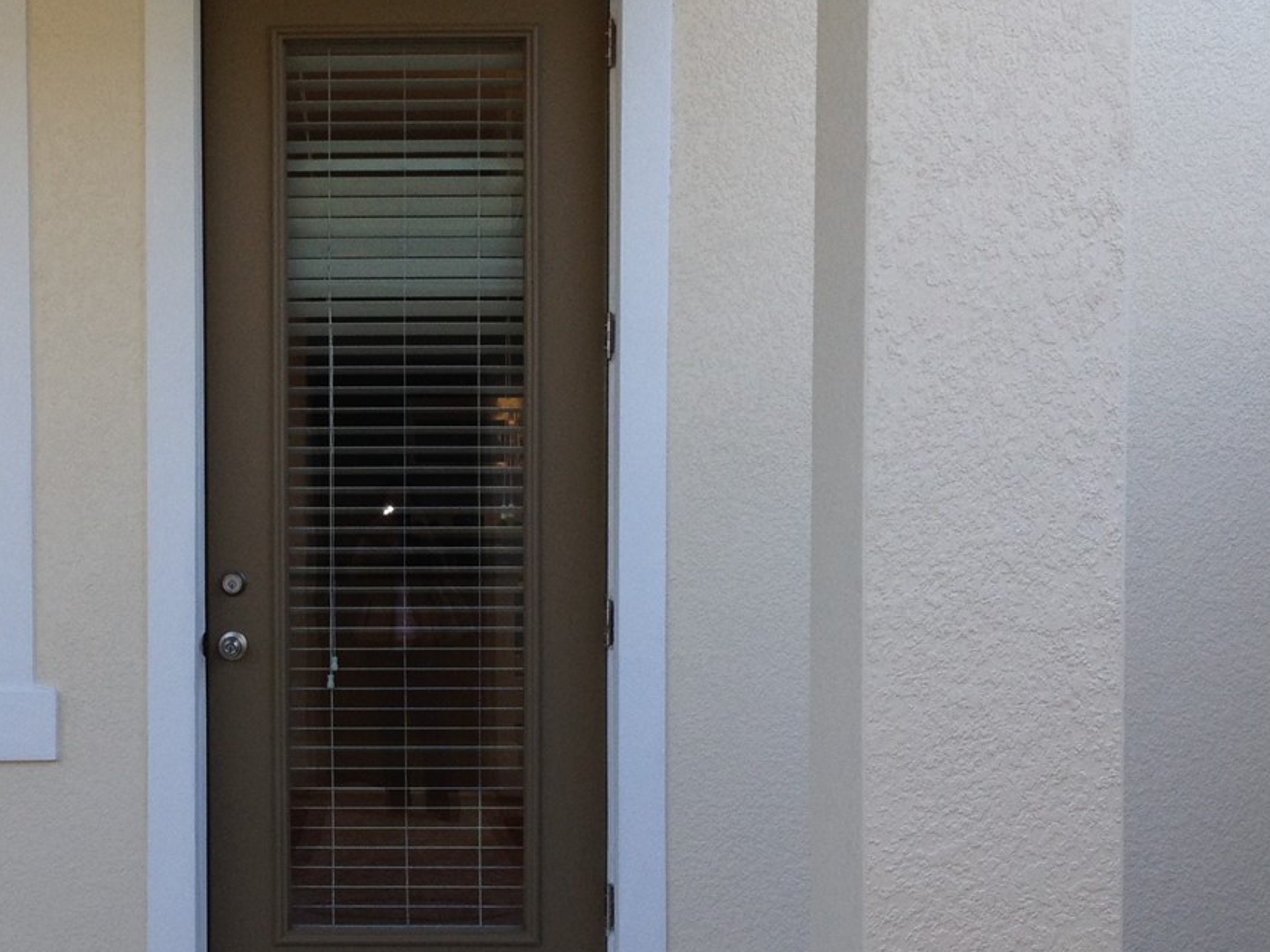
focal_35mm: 65
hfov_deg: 29.4
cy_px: 581
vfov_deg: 22.5
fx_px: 2384
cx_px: 343
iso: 50
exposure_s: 1/212
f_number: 2.4
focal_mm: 4.28
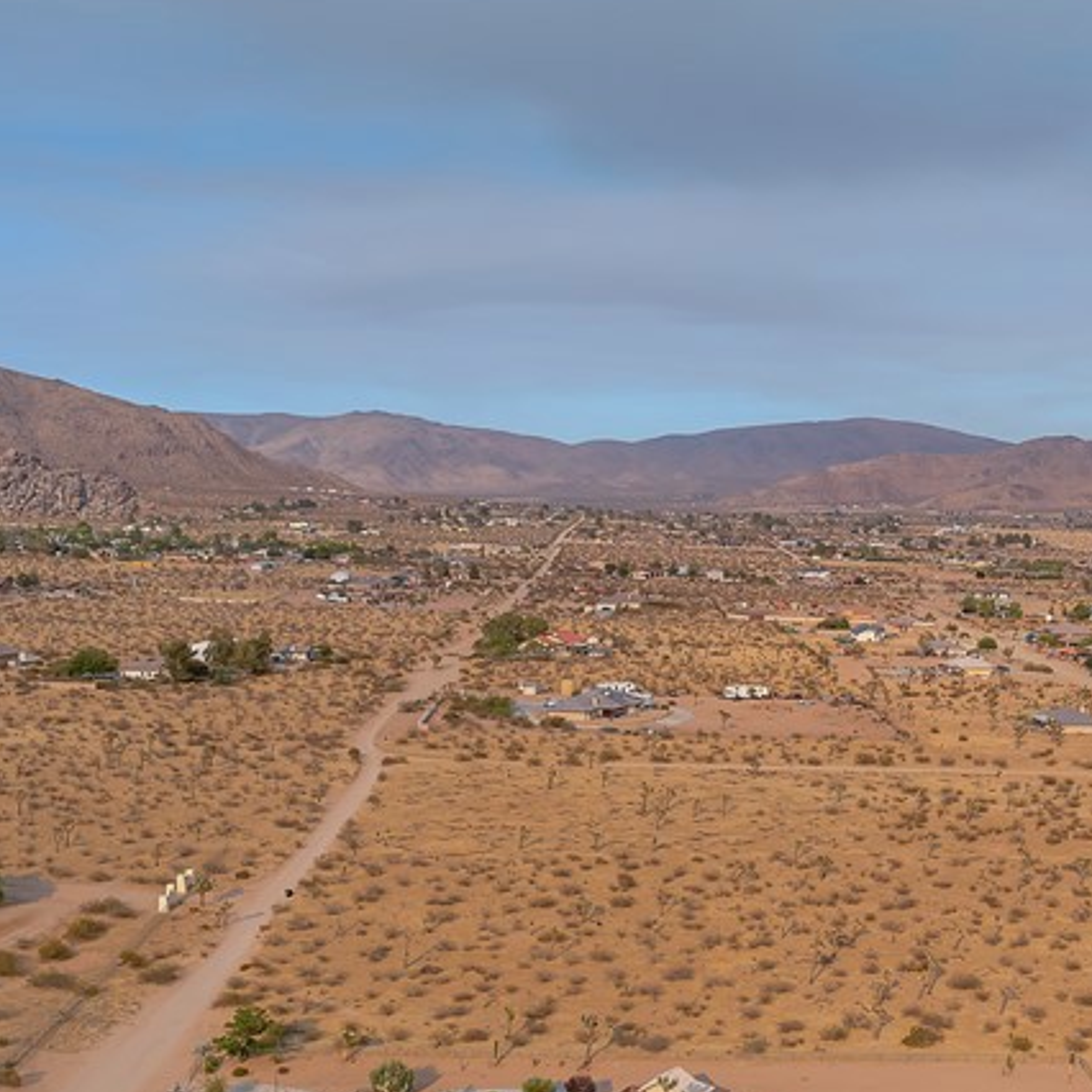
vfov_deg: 32.5
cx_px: 654
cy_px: 861
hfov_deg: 33.3
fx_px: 1820
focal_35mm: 51
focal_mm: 12.29
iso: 100
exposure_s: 1/1250
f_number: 2.8
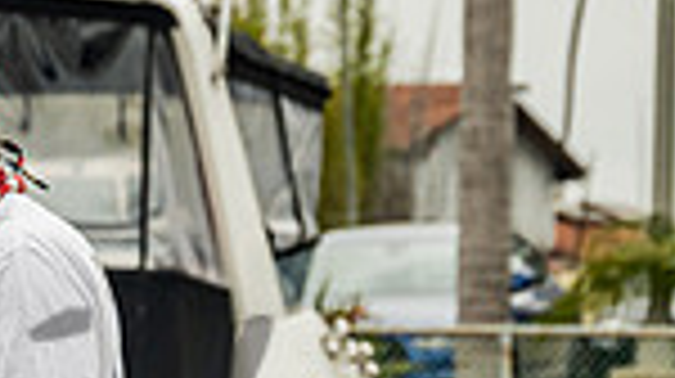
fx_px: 7599
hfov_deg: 5.0
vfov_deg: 2.8
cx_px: -374
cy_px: 529
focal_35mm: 425
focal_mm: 105
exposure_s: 1/320
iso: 320
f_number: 6.3
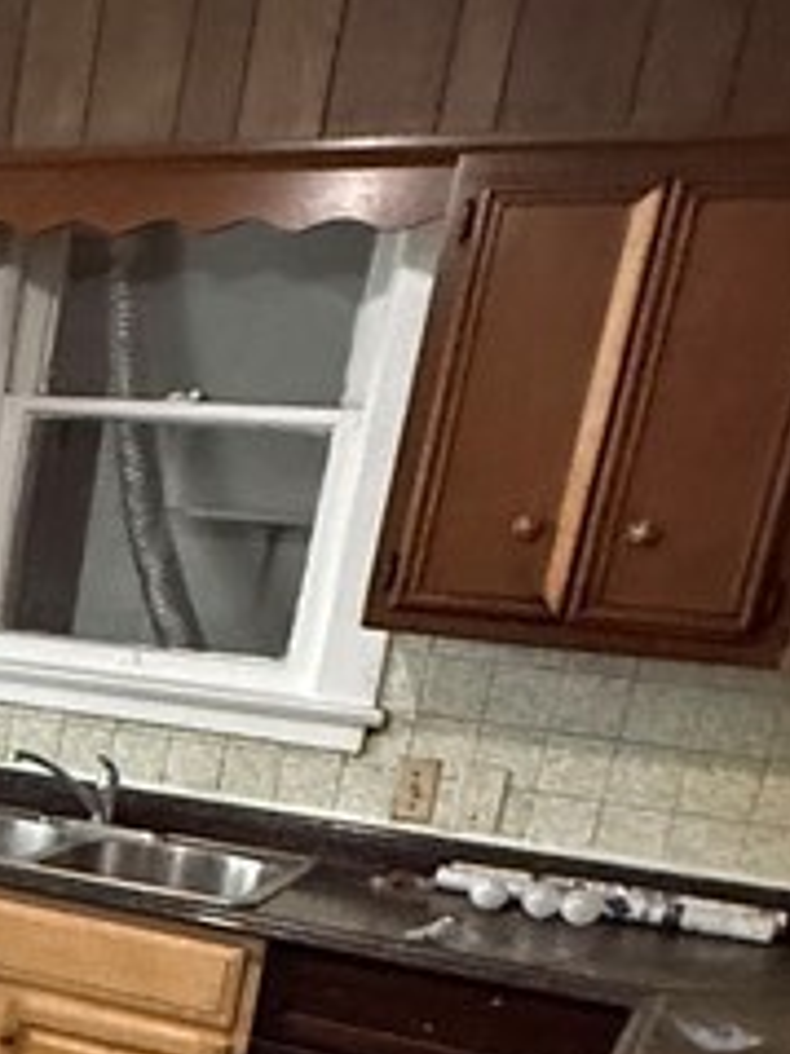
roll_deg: -5.7
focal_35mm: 60
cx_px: -525
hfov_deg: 19.7
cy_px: 1014
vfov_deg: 30.3
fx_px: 1827
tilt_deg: -14.7
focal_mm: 2.22
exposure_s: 1/60
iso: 800
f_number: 2.2
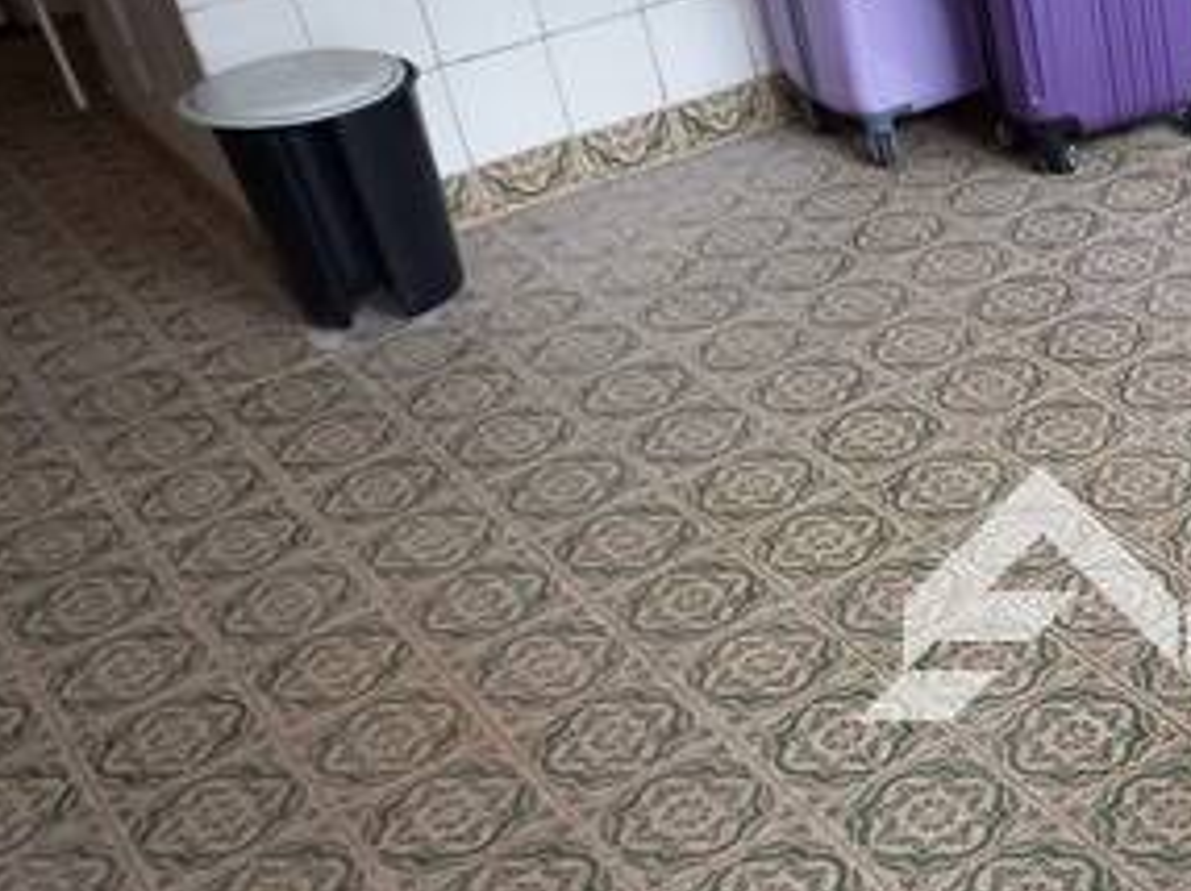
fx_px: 1925
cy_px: 645
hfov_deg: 30.7
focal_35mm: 56
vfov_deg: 25.8
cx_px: 1312
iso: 100
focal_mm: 4.65
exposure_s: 1/60
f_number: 1.8
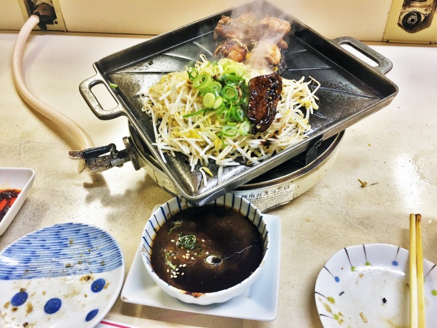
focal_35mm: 29
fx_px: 366
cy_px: 164
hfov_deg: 61.7
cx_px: 218
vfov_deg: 48.2
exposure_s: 1/15
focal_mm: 4.15
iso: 32
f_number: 2.2
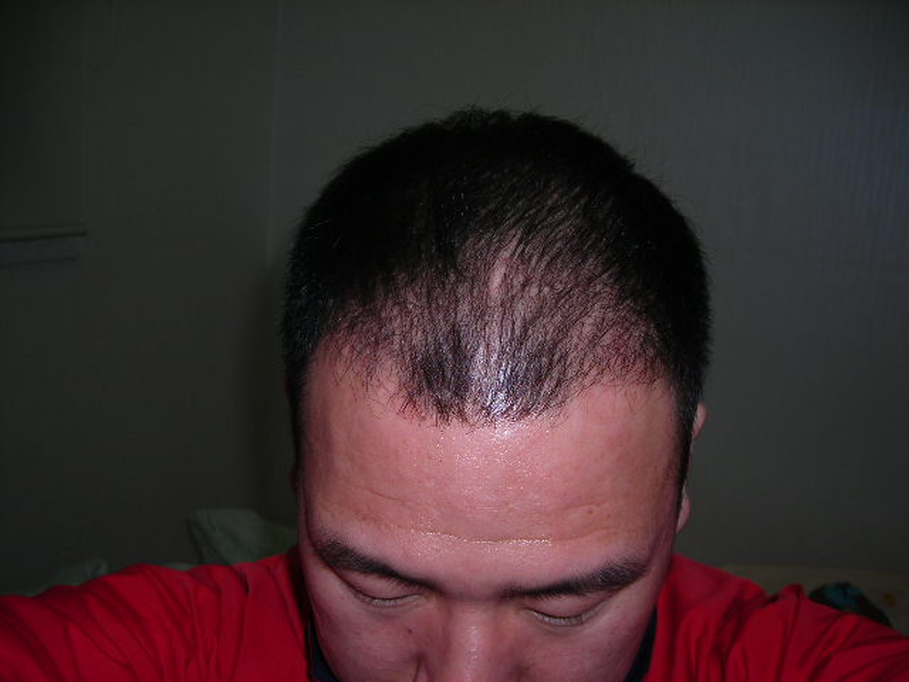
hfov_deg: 49.0
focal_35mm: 38
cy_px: 341
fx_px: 998
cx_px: 454
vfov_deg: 37.7
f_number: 3.2
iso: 50
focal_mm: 6.3
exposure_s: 1/60.1
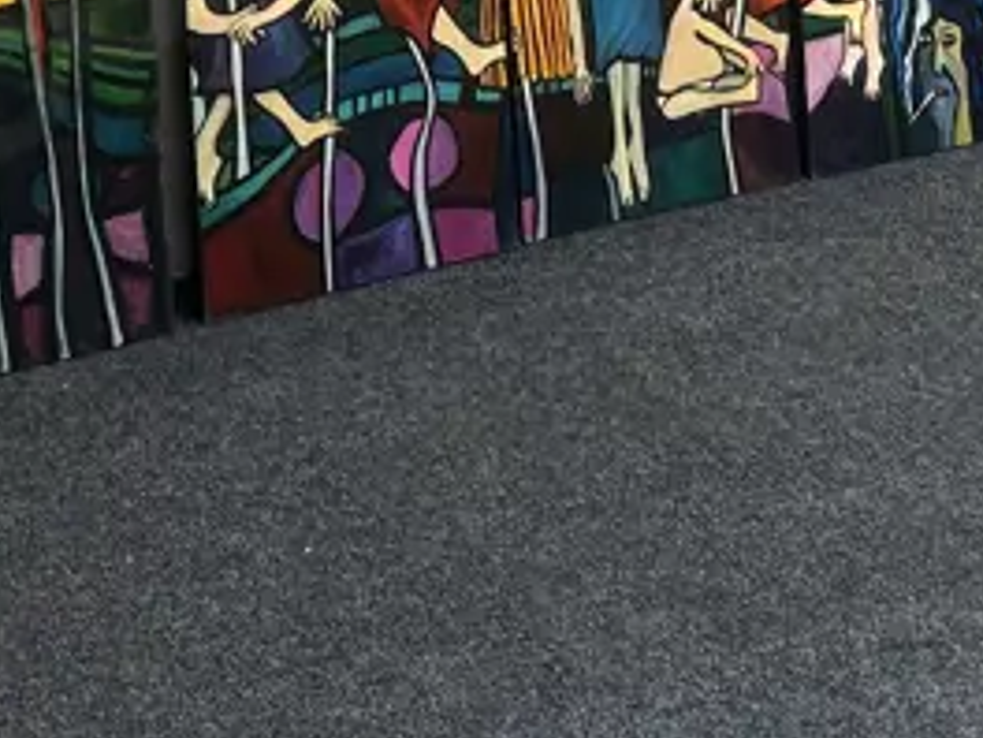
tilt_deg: -7.3
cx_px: 707
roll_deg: +0.9
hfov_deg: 21.0
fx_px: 2641
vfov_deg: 14.5
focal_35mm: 93
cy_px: -451
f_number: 1.78
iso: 125
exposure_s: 1/50
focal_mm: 6.86
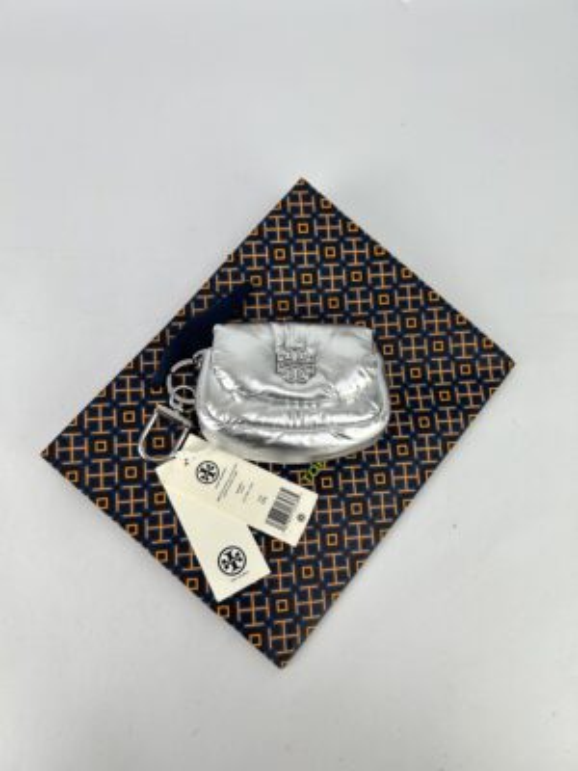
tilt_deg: -71.3
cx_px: 289
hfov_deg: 53.1
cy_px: 386
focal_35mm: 26
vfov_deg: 67.3
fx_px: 579
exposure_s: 1/139
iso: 32
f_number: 1.5
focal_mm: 5.7
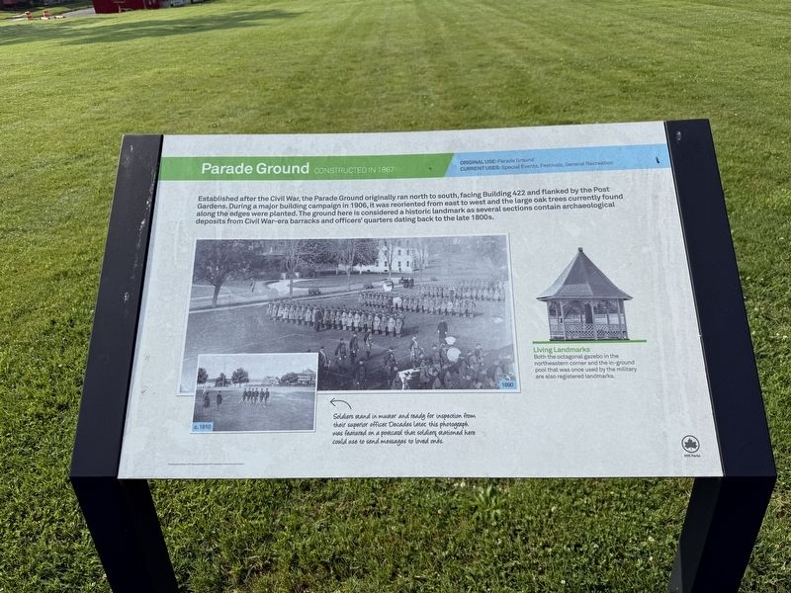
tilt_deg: -29.5
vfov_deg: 56.8
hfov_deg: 71.6
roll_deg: +0.1
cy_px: 296
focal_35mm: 24
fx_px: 548
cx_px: 396
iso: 80
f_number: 1.78
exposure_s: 1/4673
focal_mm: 6.76
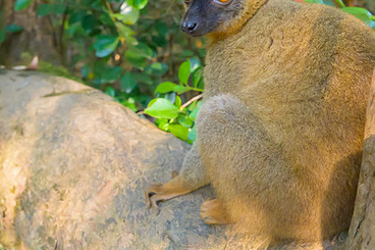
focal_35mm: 52
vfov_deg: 25.7
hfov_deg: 38.2
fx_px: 541
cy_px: 64
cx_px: 197
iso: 6400
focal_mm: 24
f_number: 5.6
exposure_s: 1/1000
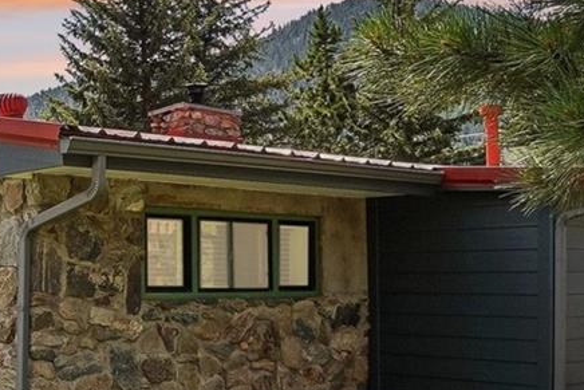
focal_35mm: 55
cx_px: -95
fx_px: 892
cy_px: 303
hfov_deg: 31.2
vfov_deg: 24.3
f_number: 8
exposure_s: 1/160
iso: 100
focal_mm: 10
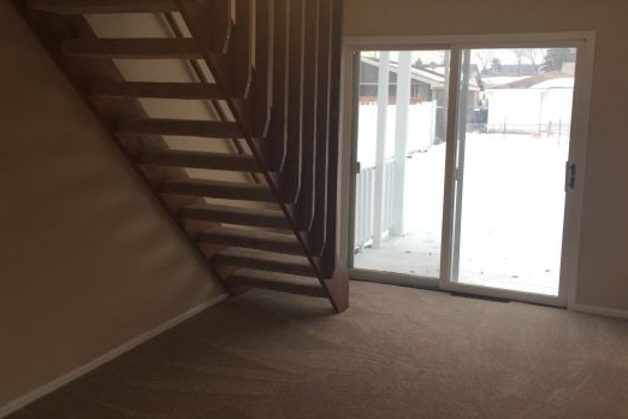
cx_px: 313
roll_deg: -1.0
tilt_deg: -7.6
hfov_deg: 51.9
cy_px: 181
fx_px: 645
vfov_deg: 35.9
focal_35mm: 37
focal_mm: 4.15
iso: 50
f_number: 2.2
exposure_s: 1/120
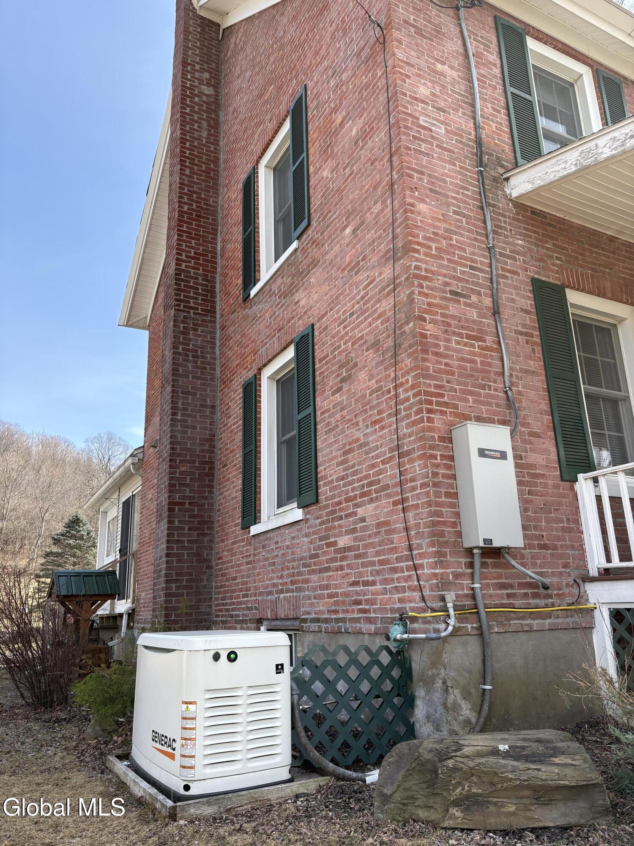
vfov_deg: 67.3
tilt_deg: +17.3
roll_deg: +2.0
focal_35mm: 26
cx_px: 317
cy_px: 423
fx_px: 635
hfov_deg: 53.1
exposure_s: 1/1081
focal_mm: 5.96
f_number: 1.6
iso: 50
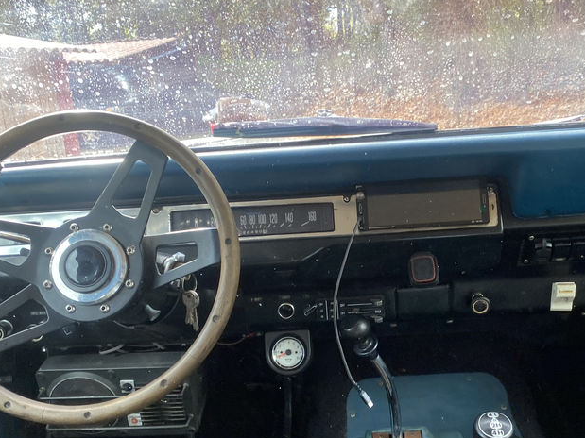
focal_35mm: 43
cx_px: 357
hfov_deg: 43.6
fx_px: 727
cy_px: 270
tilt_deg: -20.5
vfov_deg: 33.4
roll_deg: +4.7
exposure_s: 1/122
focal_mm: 4.25
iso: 80
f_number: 1.8
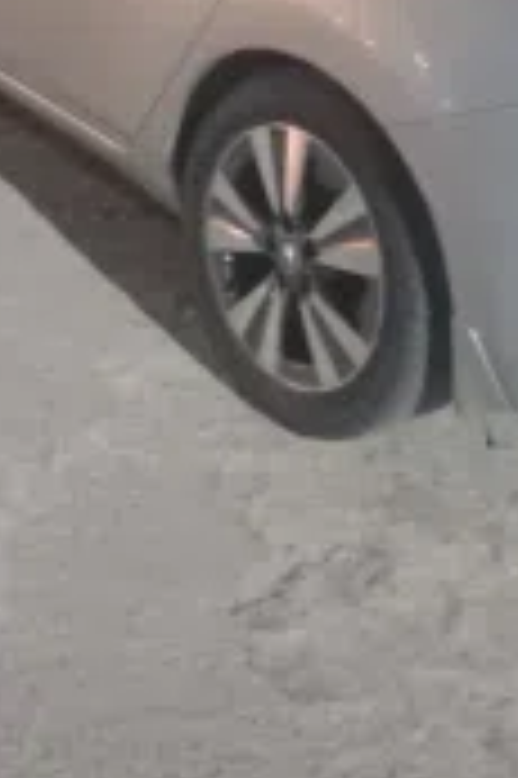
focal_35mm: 65
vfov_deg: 29.7
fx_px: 1406
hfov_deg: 20.9
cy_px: 76
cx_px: 225
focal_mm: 4
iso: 2500
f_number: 1.8
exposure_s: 1/14.3
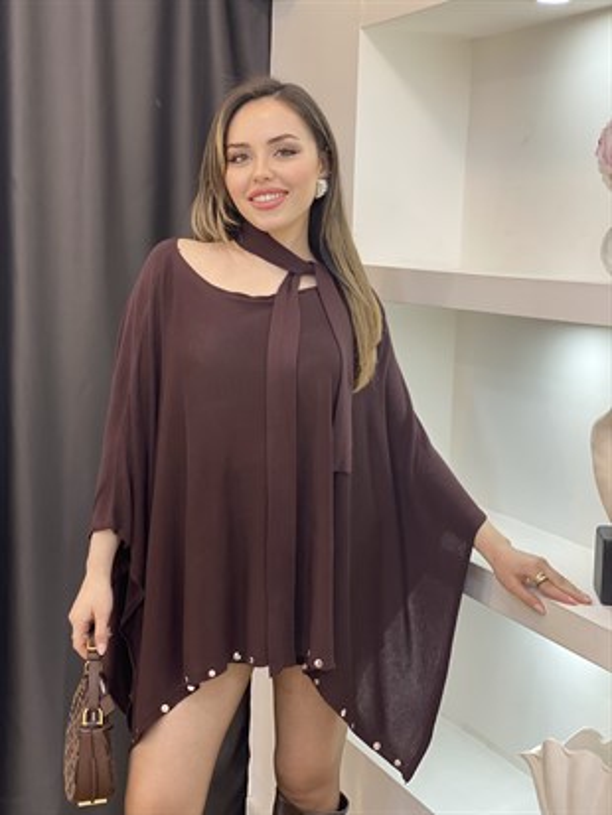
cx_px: 306
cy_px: 408
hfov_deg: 28.0
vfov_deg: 36.8
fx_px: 1225
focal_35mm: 52
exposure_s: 1/100
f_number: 2
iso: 125
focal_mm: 6
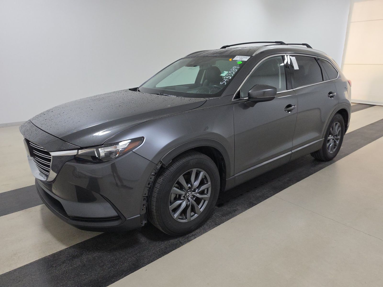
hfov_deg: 73.9
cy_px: 144
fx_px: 254
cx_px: 192
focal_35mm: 23
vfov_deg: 58.9
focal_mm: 6.5
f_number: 1.4
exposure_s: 1/100
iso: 298
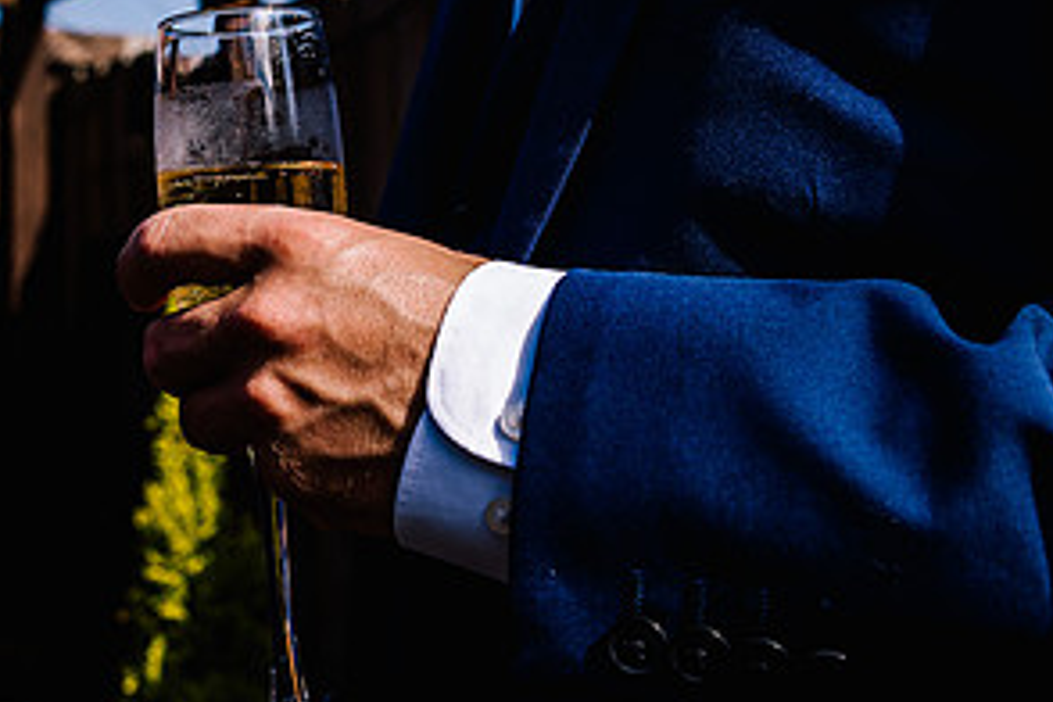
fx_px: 2018
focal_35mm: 69
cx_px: 222
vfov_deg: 19.7
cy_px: 220
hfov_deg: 28.7
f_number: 5.6
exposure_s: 1/400
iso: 50
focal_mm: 35
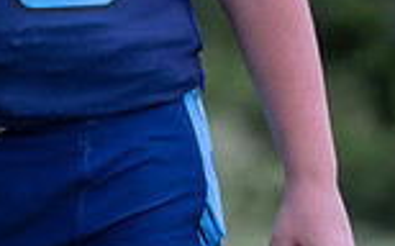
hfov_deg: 3.8
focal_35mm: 559
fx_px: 6013
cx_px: 68
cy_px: -256
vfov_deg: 2.3
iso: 640
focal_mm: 138
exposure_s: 1/320
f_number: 2.8
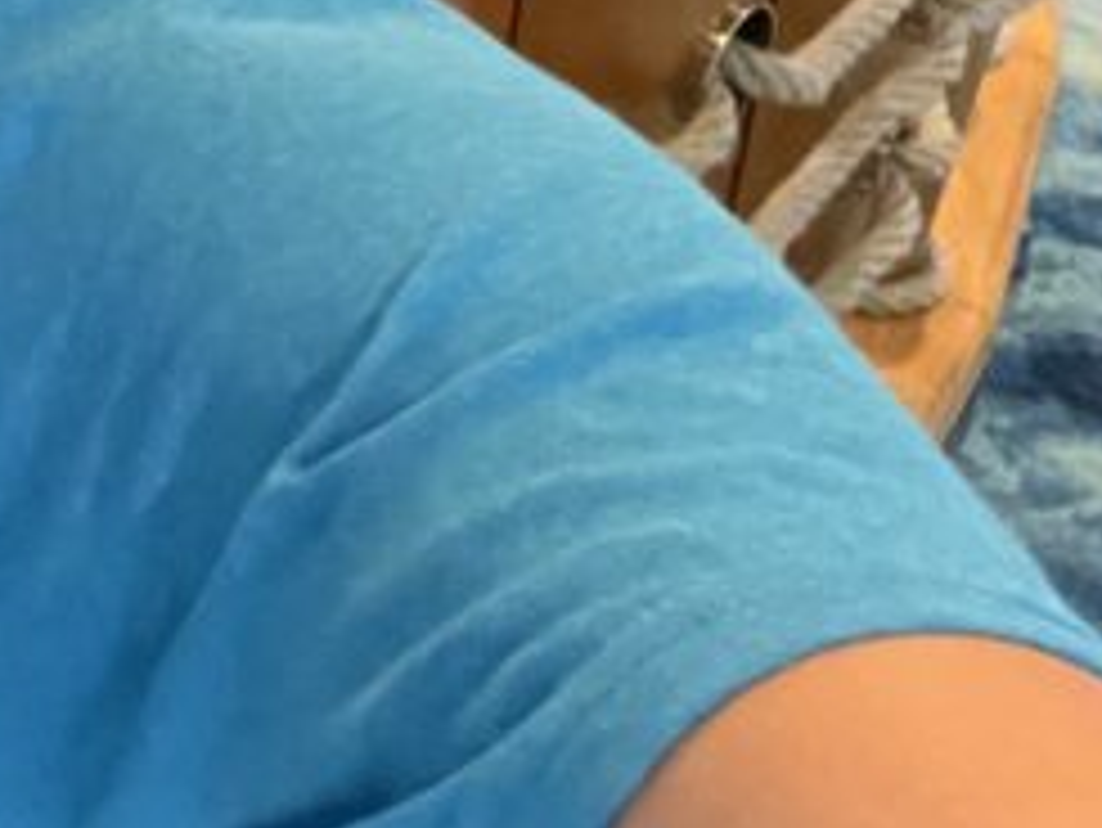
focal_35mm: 96
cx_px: -1192
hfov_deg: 15.6
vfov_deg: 13.3
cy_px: -819
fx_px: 3058
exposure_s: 1/30
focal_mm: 2.71
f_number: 2.2
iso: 640
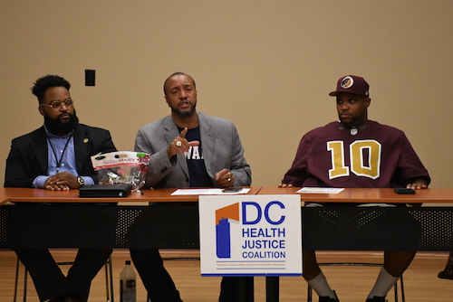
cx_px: 226
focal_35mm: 150
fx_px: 1889
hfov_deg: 13.7
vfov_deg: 9.2
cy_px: 151
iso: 3200
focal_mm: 75
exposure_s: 1/160
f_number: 5.6
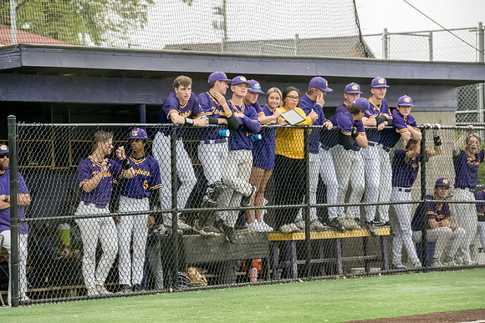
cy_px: 162
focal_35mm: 218
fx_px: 2931
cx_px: 242
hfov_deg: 9.5
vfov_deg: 6.3
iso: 5000
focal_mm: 145
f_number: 5.6
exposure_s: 1/1600
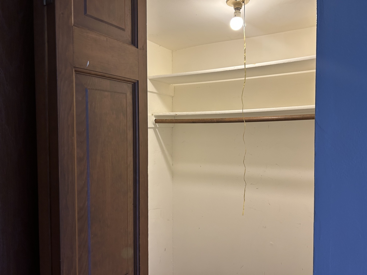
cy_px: 138
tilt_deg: -4.7
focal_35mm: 26
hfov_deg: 67.3
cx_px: 184
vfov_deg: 53.1
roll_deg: +0.3
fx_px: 276
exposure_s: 1/120
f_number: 1.5
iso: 125
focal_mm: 5.7
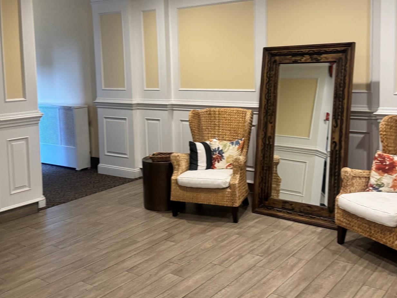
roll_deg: +2.7
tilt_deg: -5.6
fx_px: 459
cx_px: 191
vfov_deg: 35.7
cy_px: 109
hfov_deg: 46.8
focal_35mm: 40
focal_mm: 6.76
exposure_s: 1/60
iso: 250
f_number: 1.78
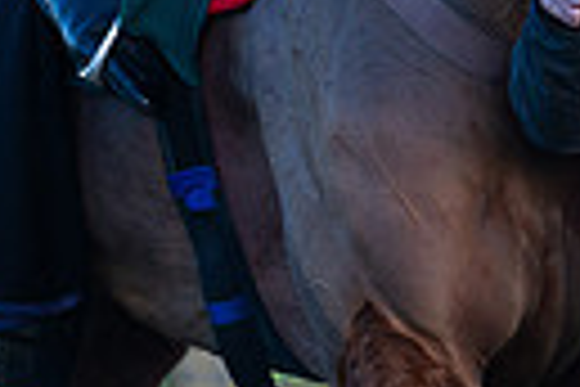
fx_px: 13758
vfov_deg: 1.6
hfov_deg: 2.4
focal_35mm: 854
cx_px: 409
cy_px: -450
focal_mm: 190
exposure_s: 1/1250
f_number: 3.5
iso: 320
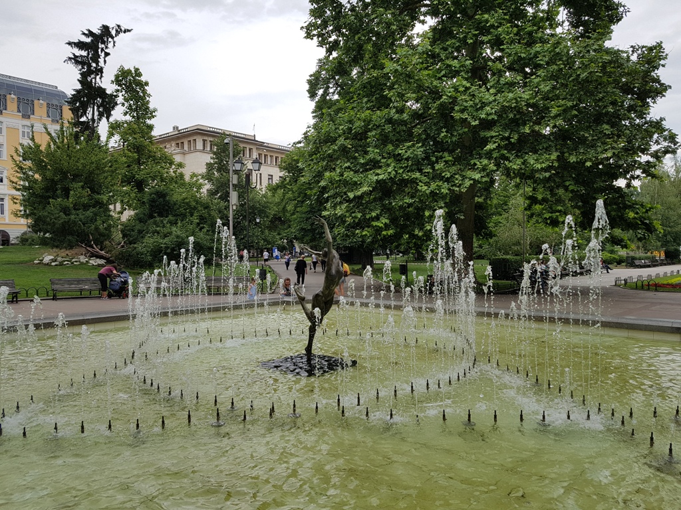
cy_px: 255
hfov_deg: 67.3
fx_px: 511
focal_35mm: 26
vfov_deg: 53.1
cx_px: 340
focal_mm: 4.2
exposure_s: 1/1664
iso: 50
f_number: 1.7
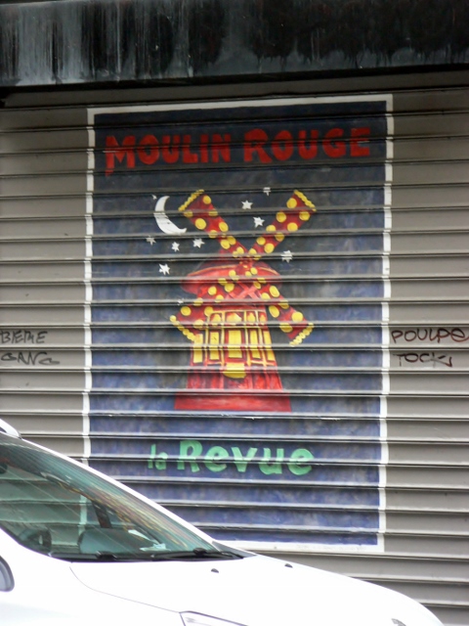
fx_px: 2240
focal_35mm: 124
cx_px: 234
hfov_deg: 12.0
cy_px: 313
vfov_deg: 15.9
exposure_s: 1/25
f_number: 3.2
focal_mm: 20.7
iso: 200
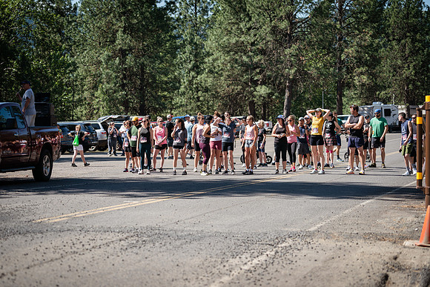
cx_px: 215
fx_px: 1183
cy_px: 144
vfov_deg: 13.8
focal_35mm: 99
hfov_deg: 20.6
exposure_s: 1/500
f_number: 4
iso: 100
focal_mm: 99
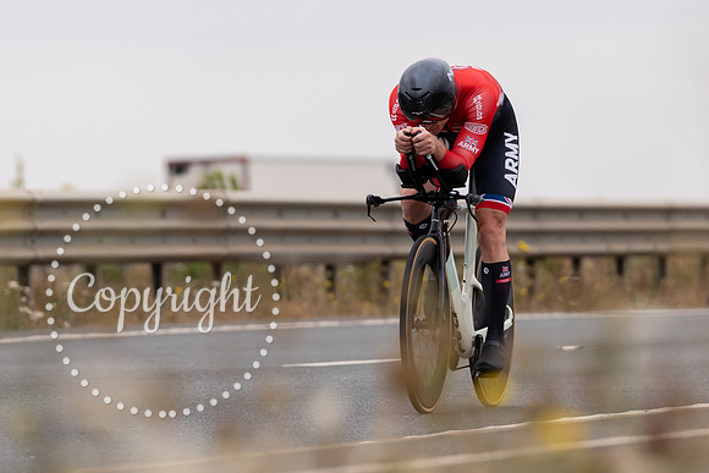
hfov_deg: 4.9
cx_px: 408
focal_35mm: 425
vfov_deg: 3.2
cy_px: 201
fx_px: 8364
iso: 100
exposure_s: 1/800
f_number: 3.5
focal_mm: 200
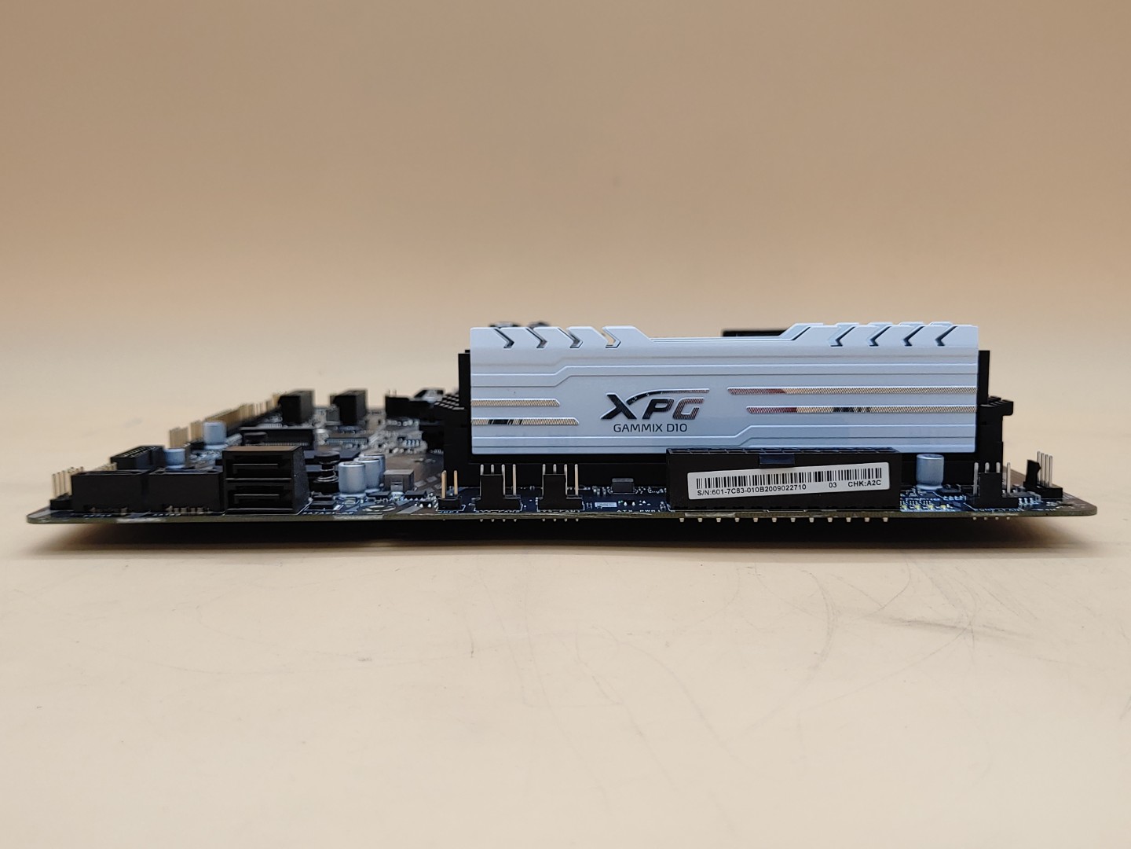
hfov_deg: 51.4
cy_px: 424
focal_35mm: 36
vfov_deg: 39.7
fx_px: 1176
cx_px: 566
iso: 50
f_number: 1.8
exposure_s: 1/152
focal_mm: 4.36
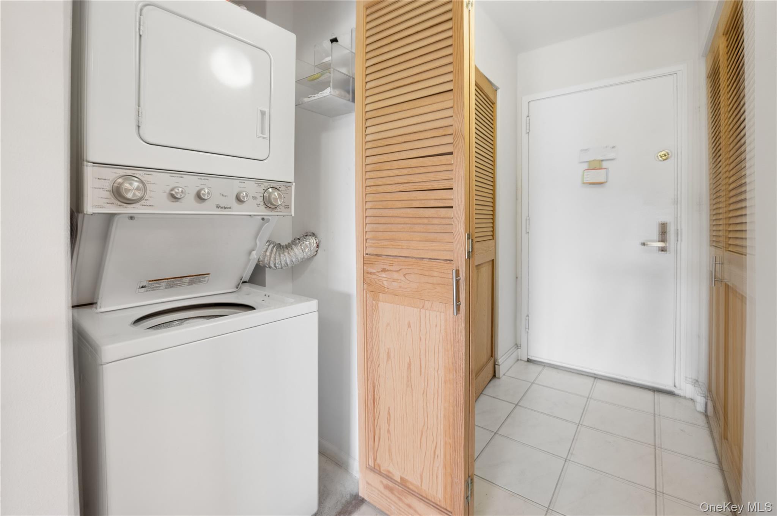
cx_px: 388
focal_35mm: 14
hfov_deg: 104.3
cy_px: 258
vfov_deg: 81.1
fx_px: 302
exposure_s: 1.3
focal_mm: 14
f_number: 11
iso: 200
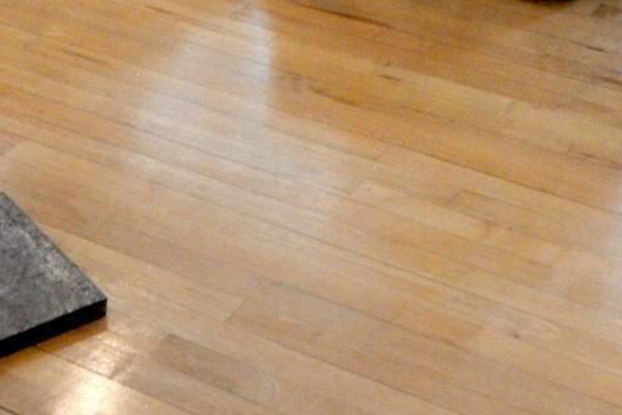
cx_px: 322
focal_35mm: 108
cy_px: -522
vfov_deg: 11.0
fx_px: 1866
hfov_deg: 18.9
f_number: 5.6
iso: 800
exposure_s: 1/125
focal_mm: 17
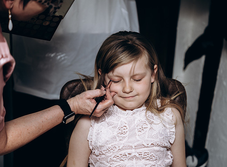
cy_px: 81
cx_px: 129
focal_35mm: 77
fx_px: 502
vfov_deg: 18.9
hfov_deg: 25.5
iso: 125
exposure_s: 1/100
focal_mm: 70
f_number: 2.8
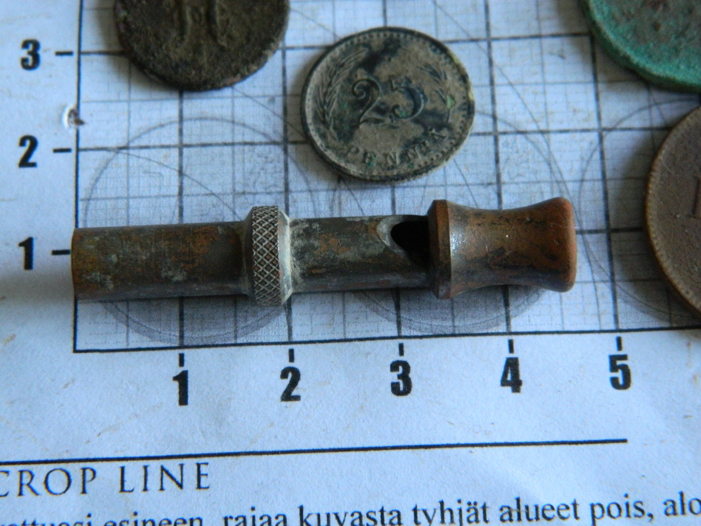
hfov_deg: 23.3
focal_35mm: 84
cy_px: 263
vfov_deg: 17.6
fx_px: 1701
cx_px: 350
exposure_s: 1/40
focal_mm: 15.1
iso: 400
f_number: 4.2
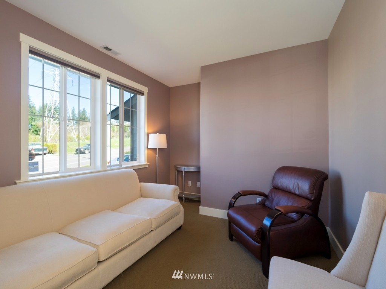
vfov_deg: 78.1
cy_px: 144
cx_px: 193
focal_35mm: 16
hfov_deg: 94.5
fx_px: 178
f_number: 6.3
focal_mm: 8
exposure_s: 1/20
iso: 320
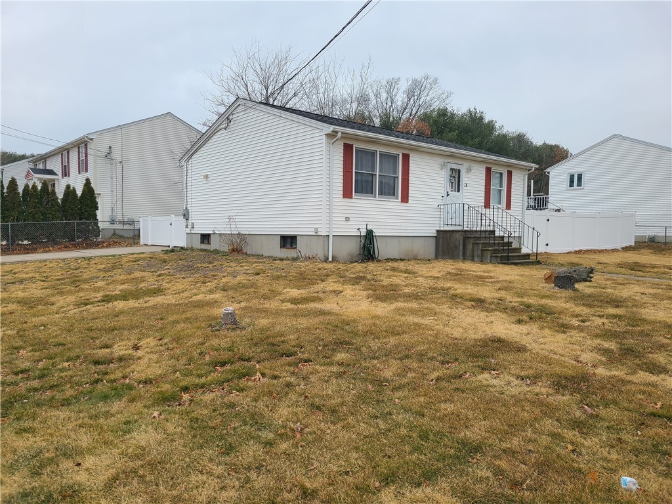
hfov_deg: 67.3
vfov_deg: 53.1
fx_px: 505
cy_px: 252
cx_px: 336
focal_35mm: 26
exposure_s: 1/801
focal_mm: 5.4
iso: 40
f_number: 1.8
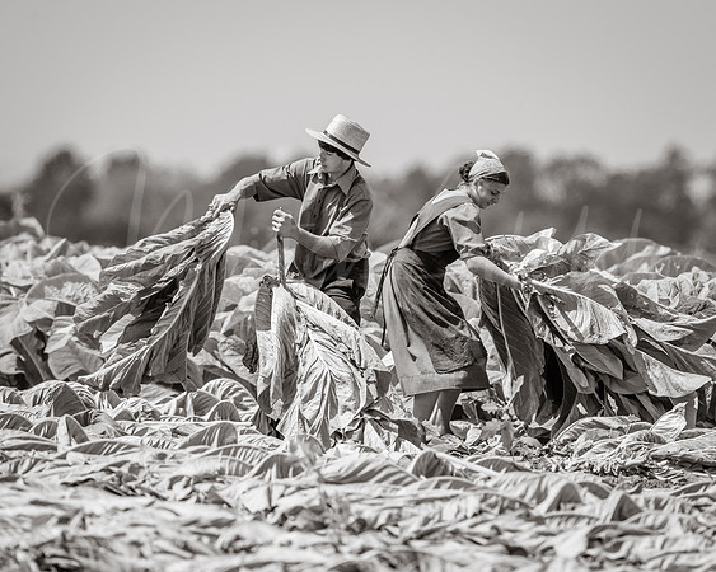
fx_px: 14314
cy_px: 286
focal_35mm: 676
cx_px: 357
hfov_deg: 2.9
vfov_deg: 2.3
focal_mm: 600
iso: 200
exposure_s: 1/800
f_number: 8
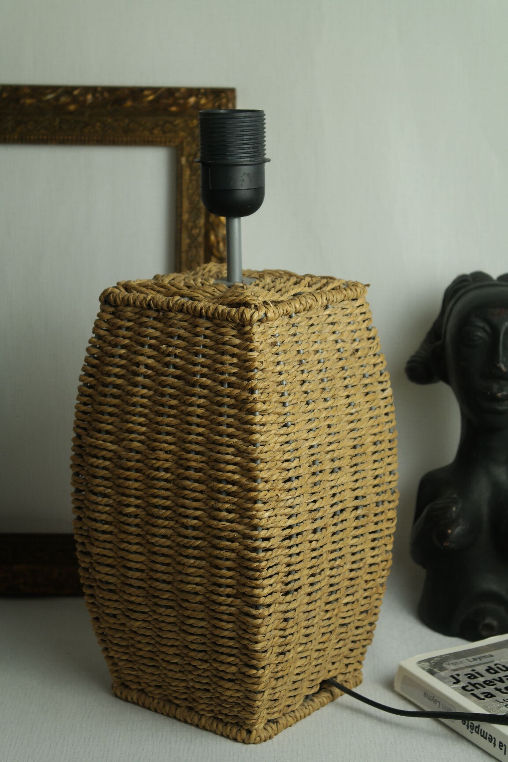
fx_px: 1630
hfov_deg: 17.7
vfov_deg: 26.3
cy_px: 381
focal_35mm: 77
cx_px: 254
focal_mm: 50
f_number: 5.6
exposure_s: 1/30
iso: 200
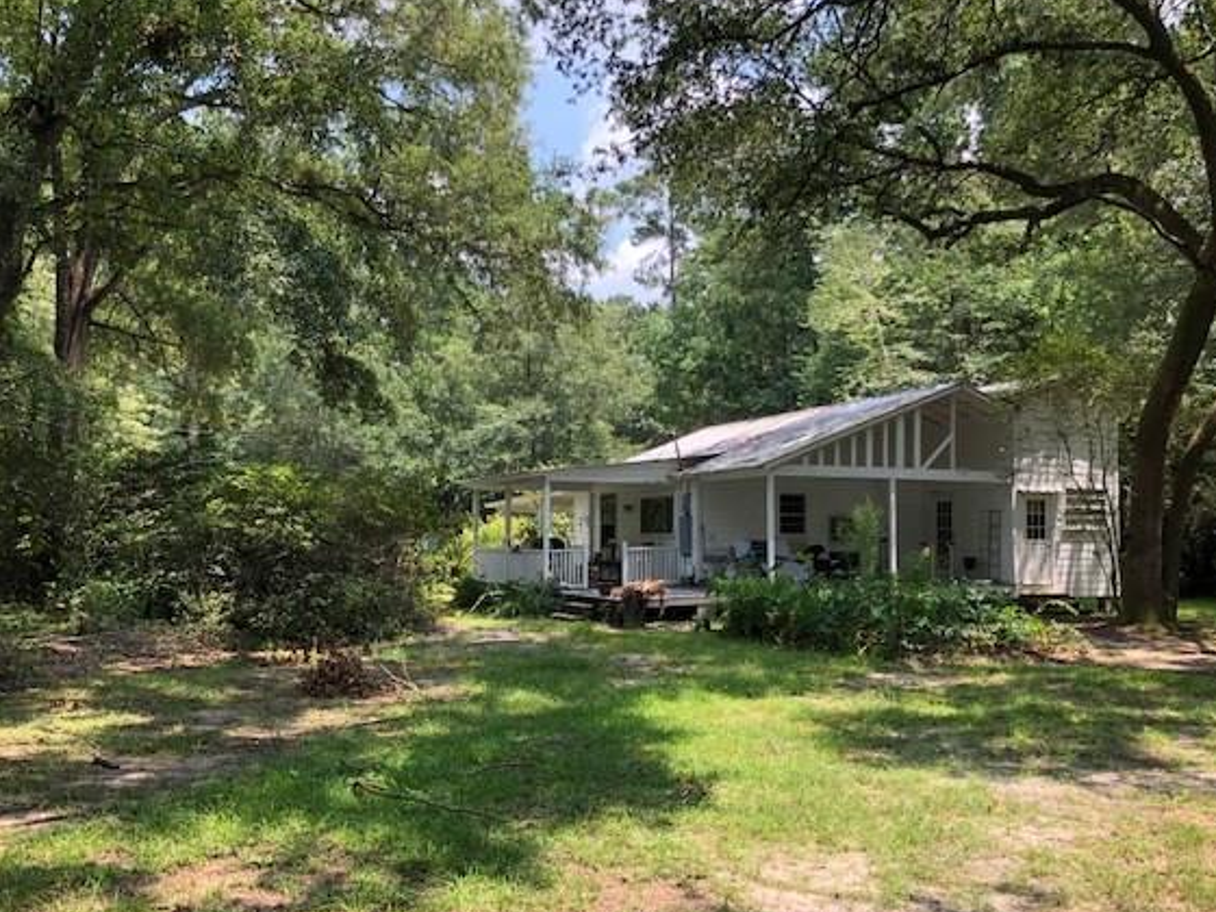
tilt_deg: +4.5
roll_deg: -0.7
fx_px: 1124
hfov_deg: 56.8
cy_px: 493
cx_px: 588
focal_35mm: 32
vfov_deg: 44.1
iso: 20
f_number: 1.8
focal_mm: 3.99
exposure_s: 1/363
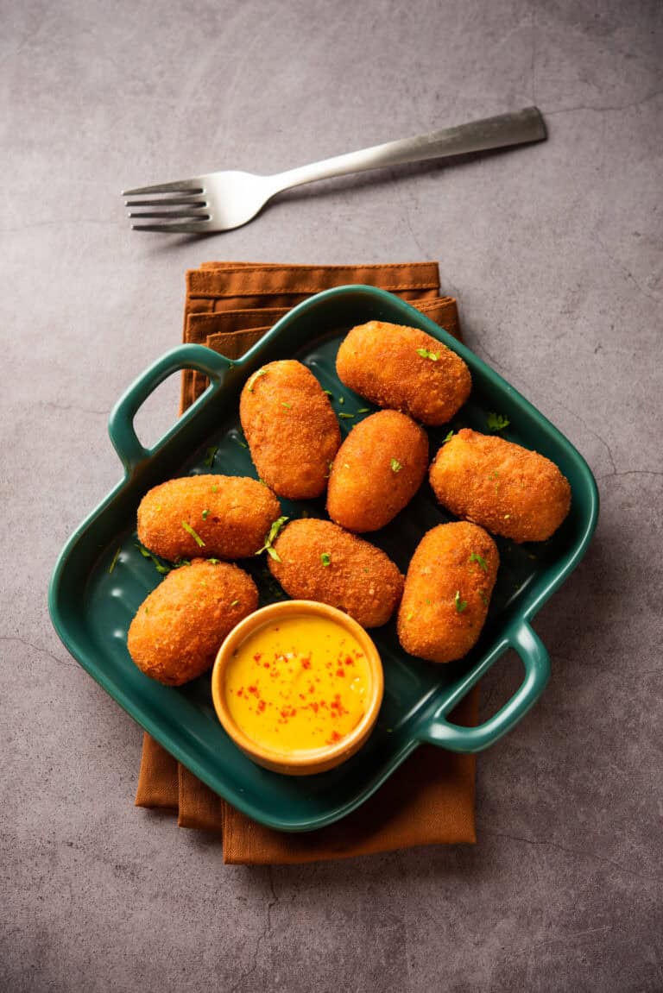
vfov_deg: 33.4
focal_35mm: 60
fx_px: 1656
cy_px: 496
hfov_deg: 22.6
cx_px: 332
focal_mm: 60
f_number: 5
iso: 100
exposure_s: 1/125
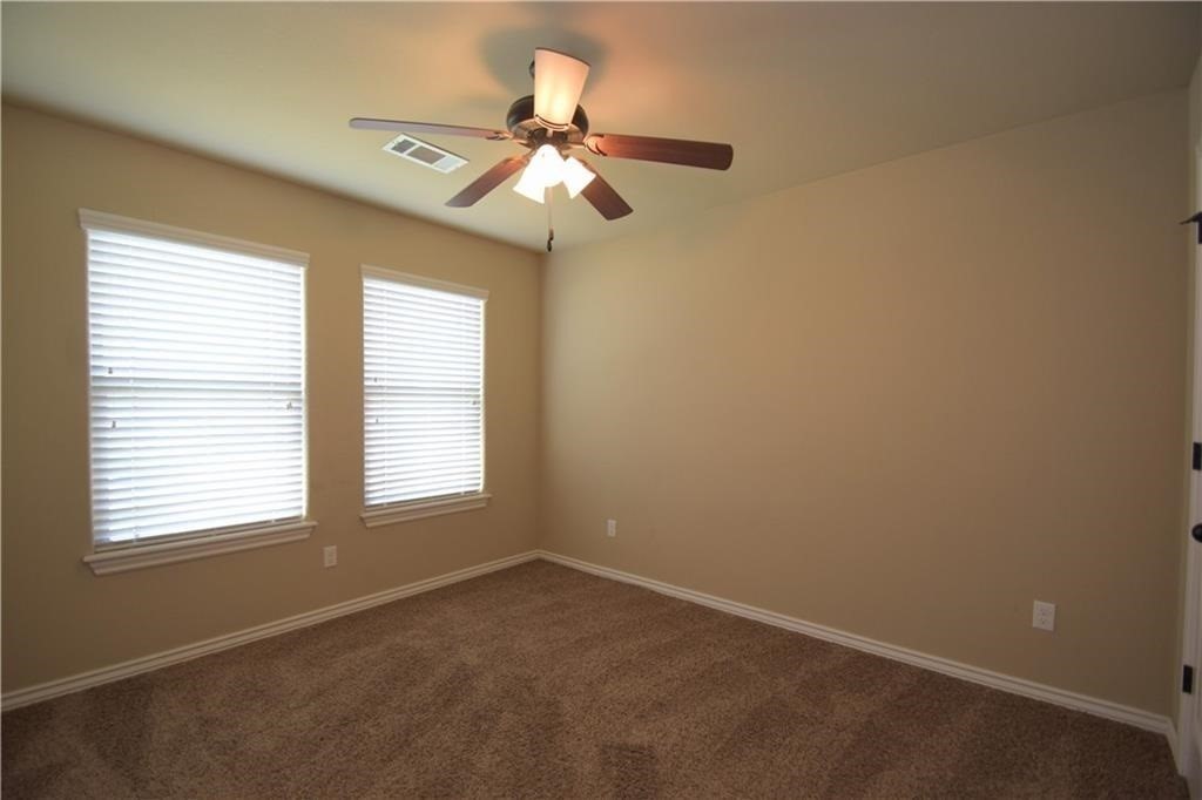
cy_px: 400
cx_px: 601
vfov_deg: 77.3
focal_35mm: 15
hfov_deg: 100.4
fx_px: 501
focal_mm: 10
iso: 400
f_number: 4
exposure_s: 1/80
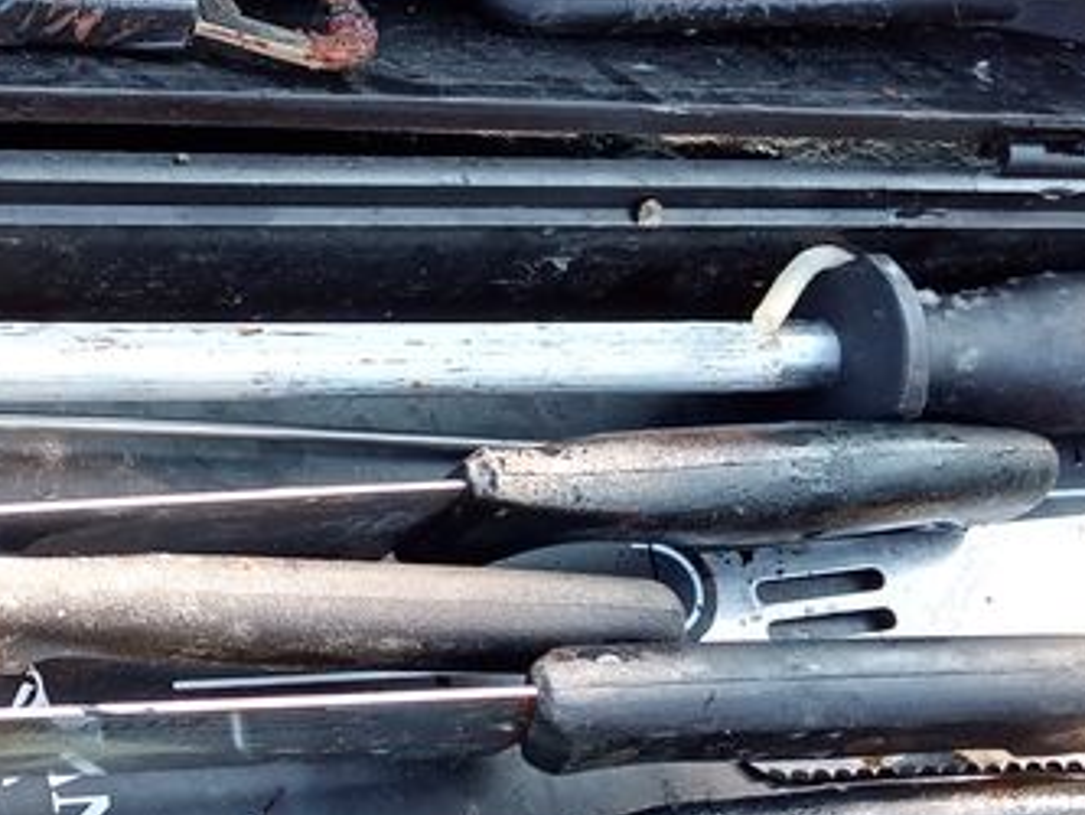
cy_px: 306
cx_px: 182
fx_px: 2446
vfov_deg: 18.9
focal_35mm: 78
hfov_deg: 24.5
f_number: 1.8
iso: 110
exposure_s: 1/100
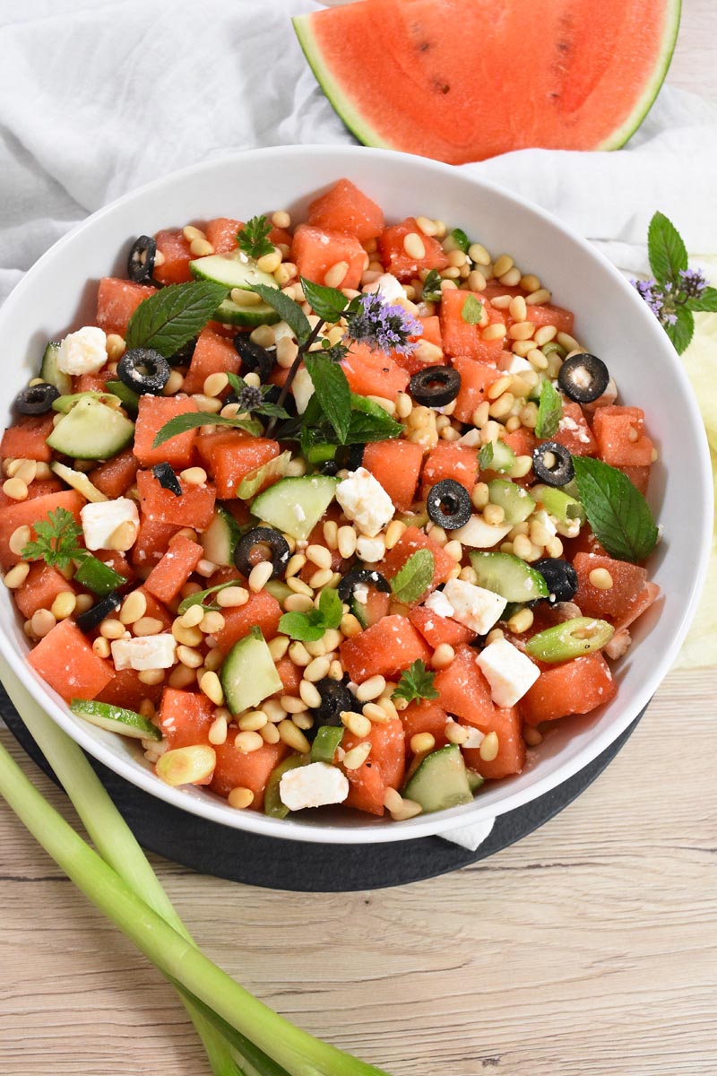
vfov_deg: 57.2
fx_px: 986
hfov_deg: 40.0
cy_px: 538
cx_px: 358
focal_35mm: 33
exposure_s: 1/60
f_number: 7.1
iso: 2000
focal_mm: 22
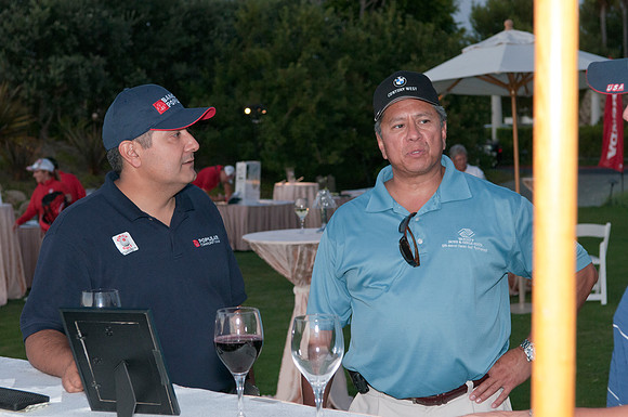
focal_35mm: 66
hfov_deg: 30.6
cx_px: 314
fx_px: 1150
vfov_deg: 20.6
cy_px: 208
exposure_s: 1/60
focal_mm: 44
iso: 200
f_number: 5
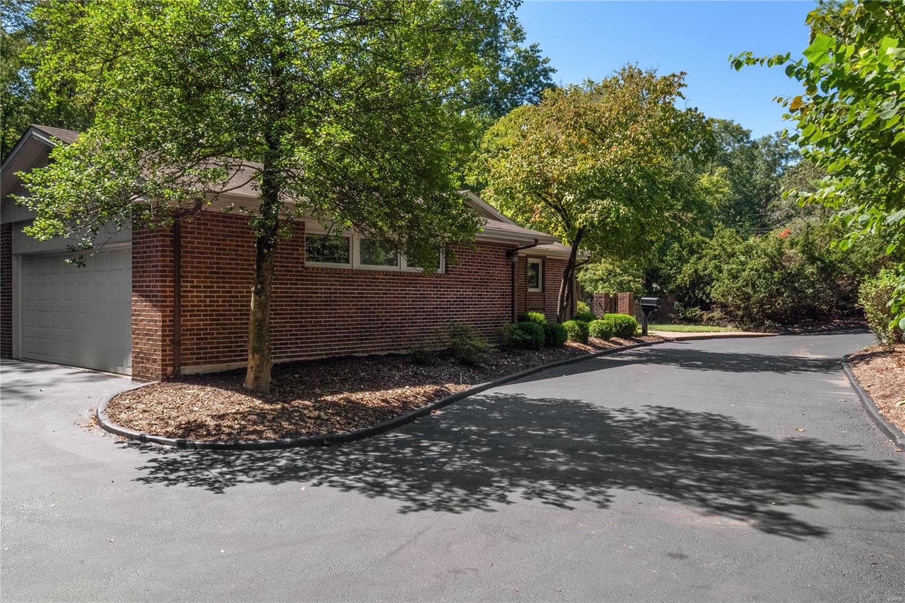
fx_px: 704
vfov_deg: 46.4
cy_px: 302
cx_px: 452
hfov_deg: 65.5
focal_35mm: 28
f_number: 8
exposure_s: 1/640
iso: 400
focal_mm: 14
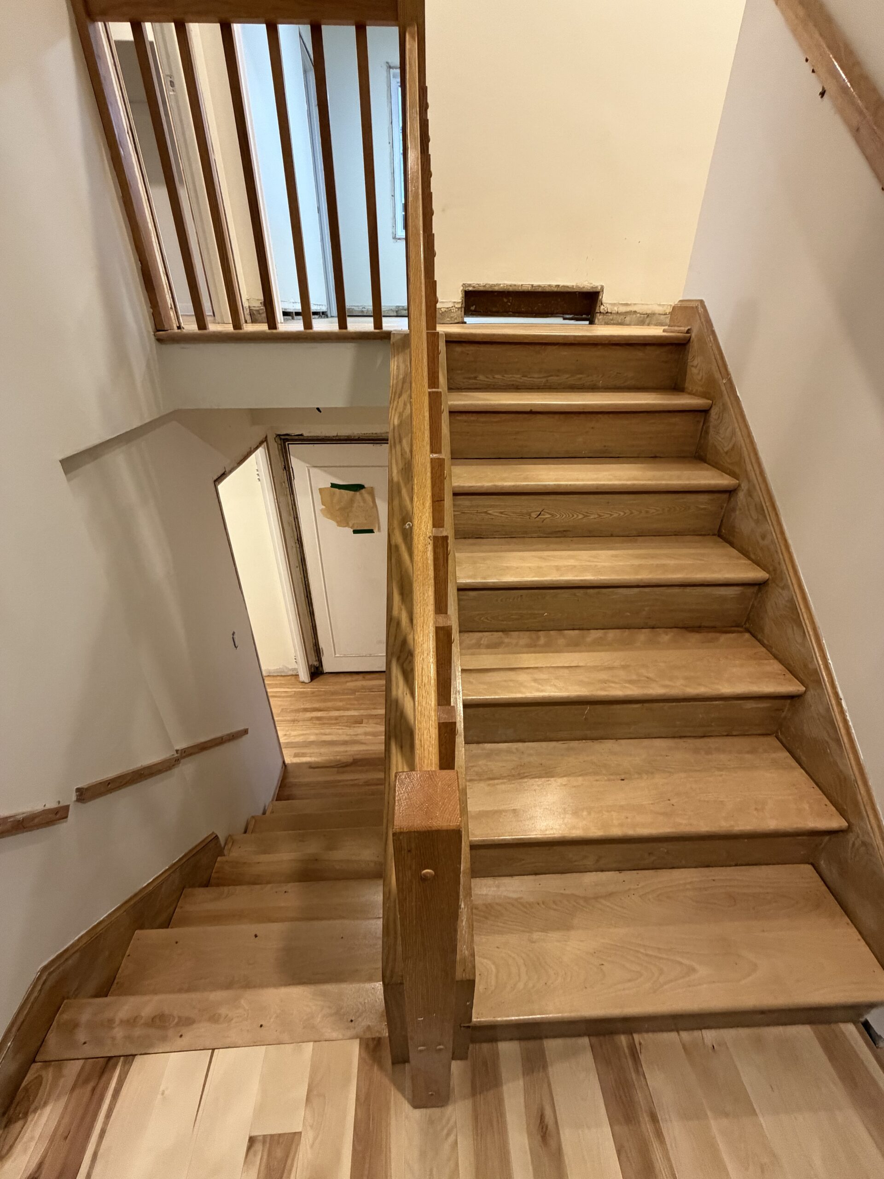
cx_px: 442
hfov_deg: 85.7
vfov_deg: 102.1
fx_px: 477
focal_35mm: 14
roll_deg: -0.8
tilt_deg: -30.5
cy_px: 590
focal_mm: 2.22
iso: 400
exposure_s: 1/60
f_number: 2.2
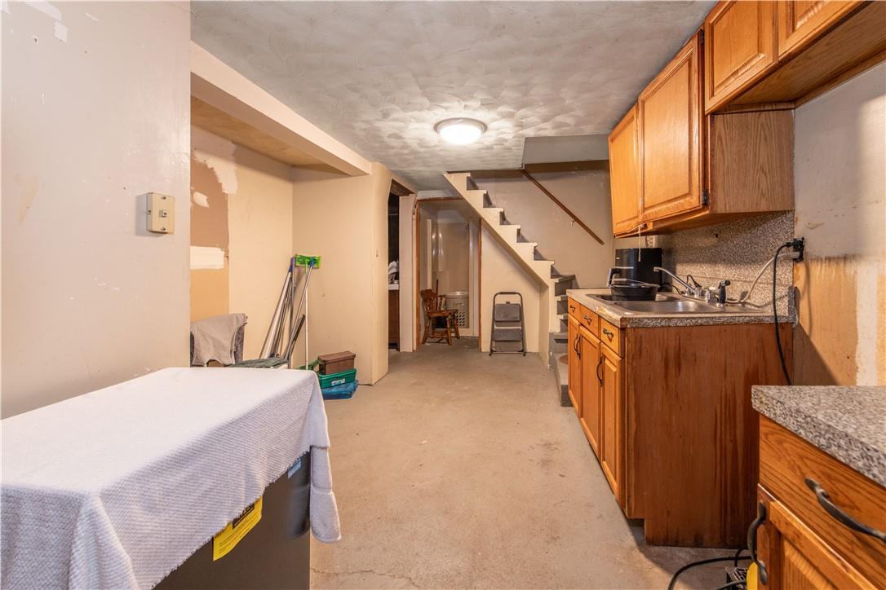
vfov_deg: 81.2
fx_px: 345
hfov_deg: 104.3
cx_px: 443
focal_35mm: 14
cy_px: 295
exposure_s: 1
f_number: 10
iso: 400
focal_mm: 14
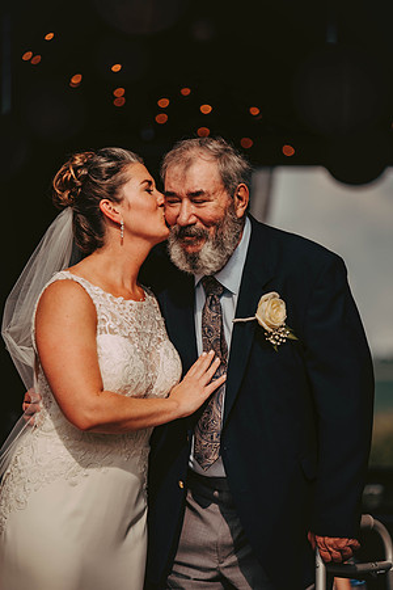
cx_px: 196
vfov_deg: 12.5
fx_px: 2702
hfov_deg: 8.3
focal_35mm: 165
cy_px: 295
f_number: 2.8
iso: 200
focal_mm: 165
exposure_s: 1/2500
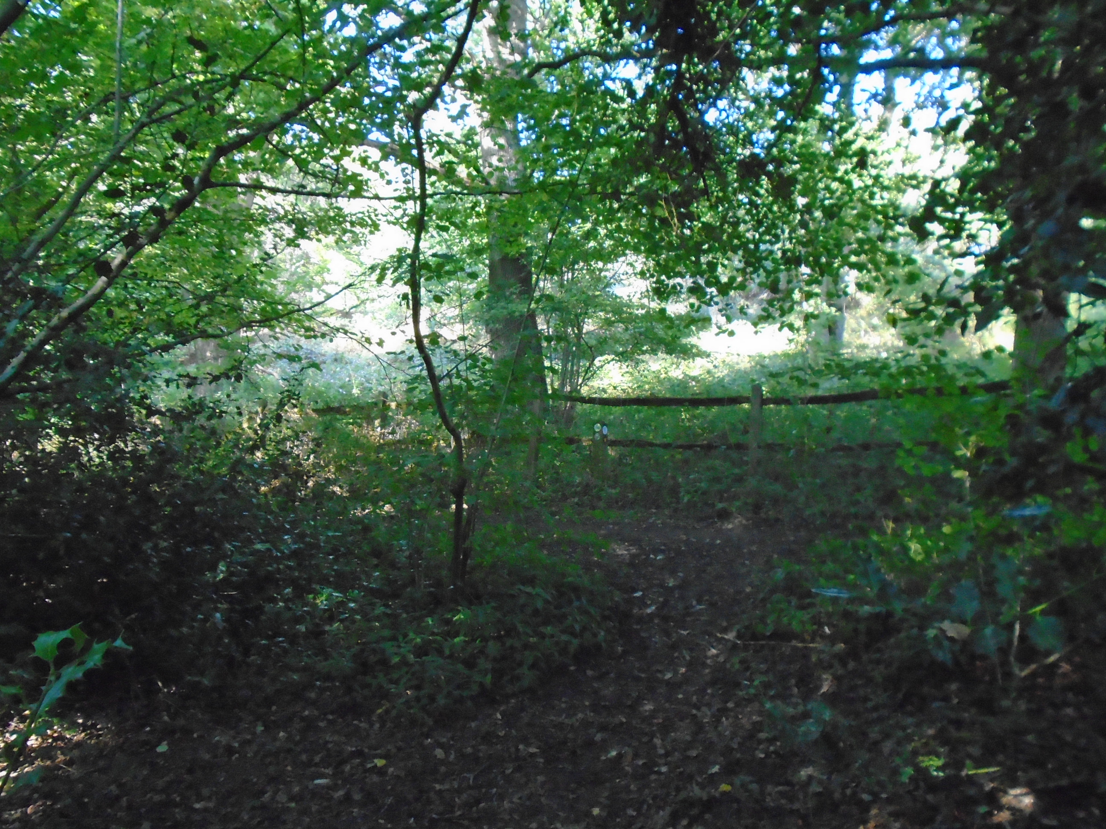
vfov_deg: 45.4
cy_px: 414
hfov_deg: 58.4
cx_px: 553
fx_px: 990
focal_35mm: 31
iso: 1000
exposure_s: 1/60
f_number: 3.5
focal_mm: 5.5
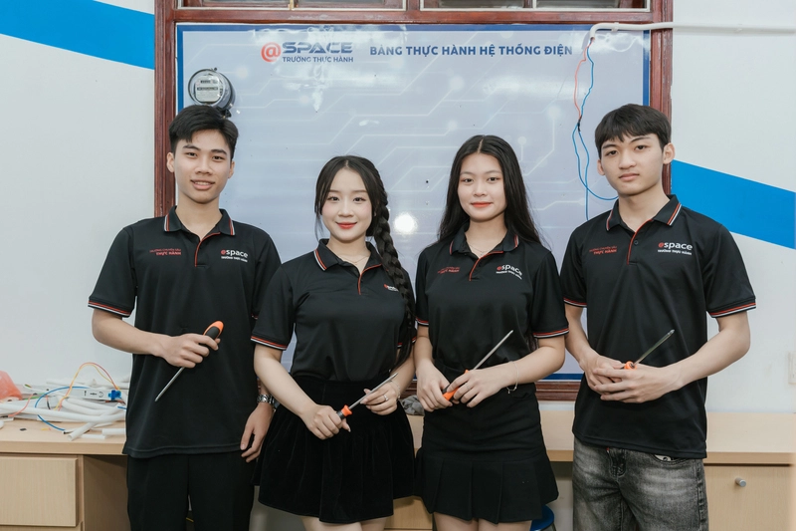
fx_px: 601
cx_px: 398
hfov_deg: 67.0
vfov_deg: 47.6
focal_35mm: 27
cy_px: 266
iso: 800
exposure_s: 1/160
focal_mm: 27.2
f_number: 3.5
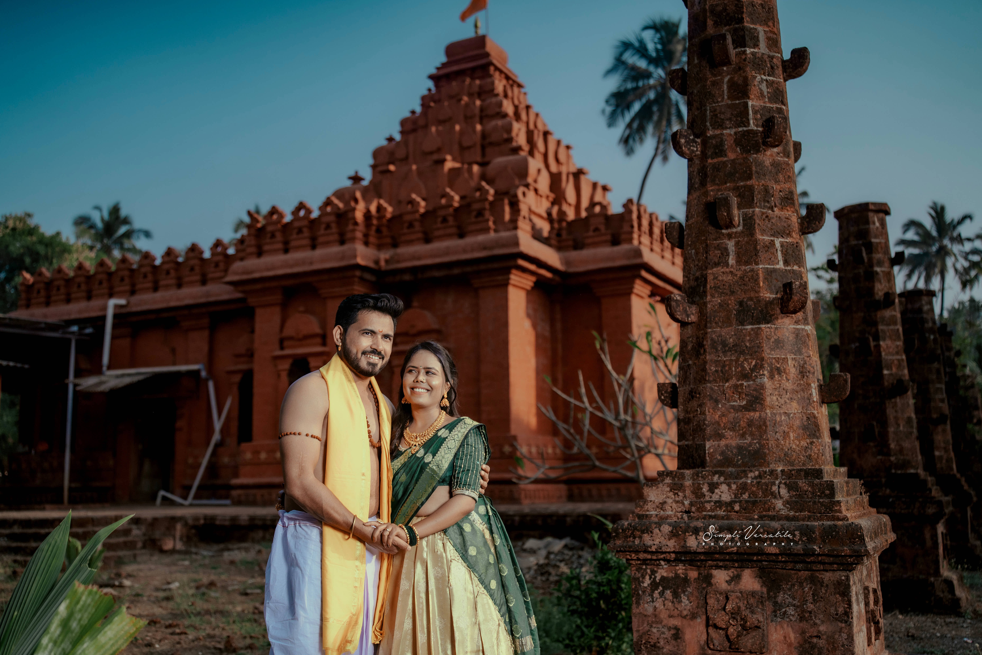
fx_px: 955
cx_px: 491
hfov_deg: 54.4
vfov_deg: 37.9
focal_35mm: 35
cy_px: 328
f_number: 2
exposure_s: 1/8000
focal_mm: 35
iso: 250
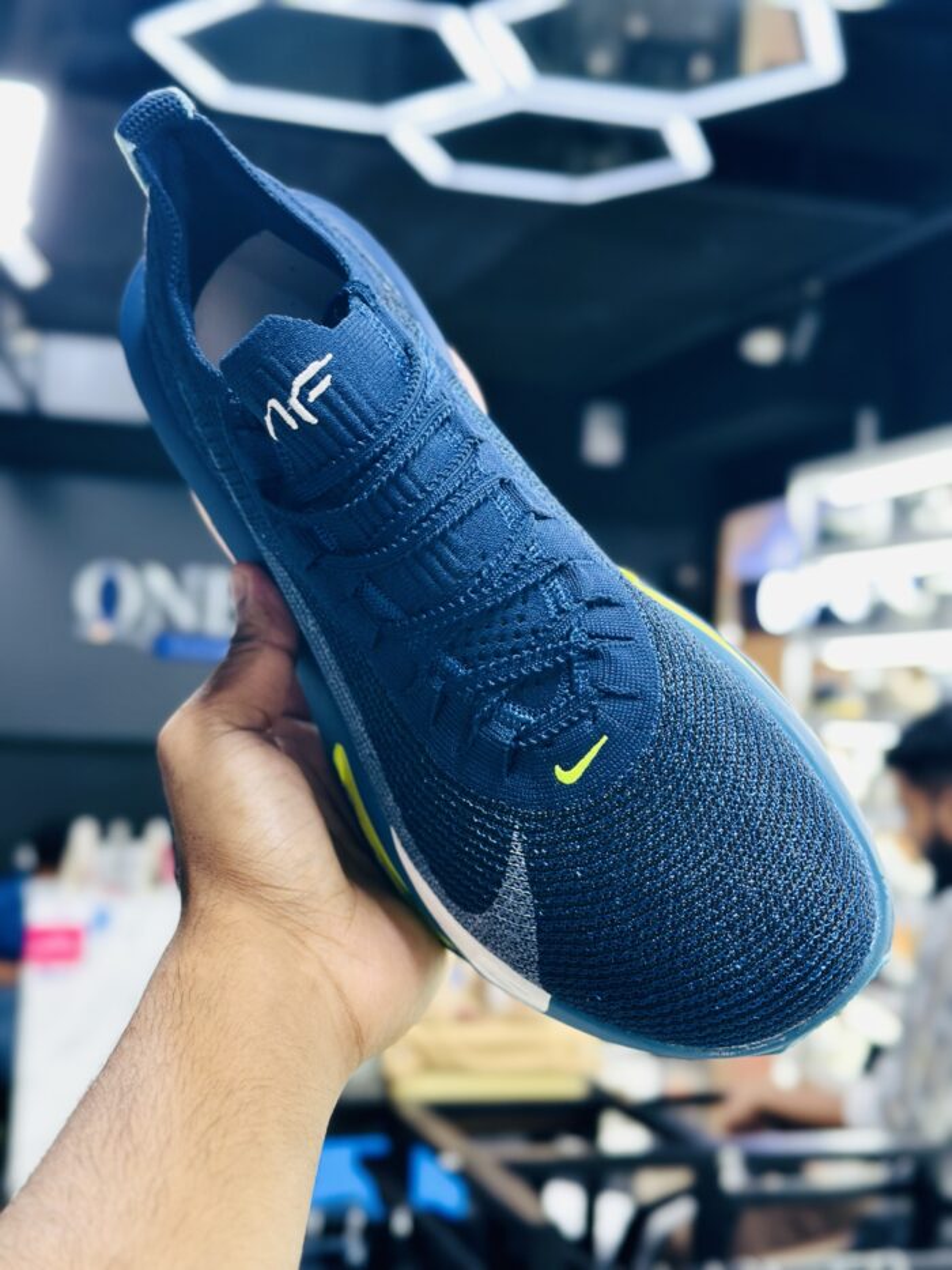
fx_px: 1760
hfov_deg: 30.3
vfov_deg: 39.7
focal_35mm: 48
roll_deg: -1.7
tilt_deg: +3.4
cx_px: 476
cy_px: 635
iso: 125
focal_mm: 6.86
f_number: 1.78
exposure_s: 1/50
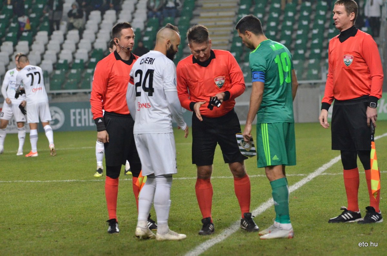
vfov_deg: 5.9
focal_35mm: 232
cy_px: 128
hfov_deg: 8.9
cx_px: 194
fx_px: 2494
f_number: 4.8
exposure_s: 1/800
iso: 3200
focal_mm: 155
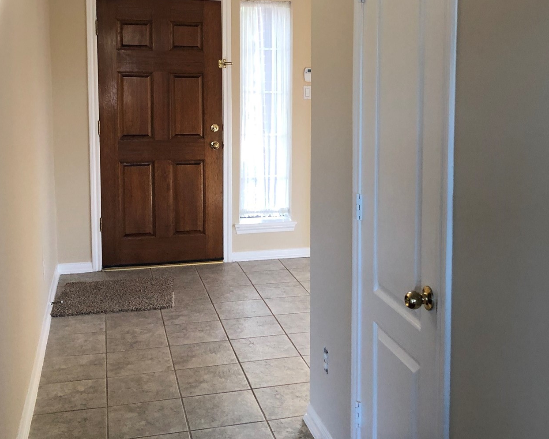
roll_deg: -0.7
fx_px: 731
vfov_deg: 33.2
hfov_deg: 41.1
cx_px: 313
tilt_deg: -7.1
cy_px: 152
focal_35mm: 45
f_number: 1.8
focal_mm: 3.99
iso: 40
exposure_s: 1/17
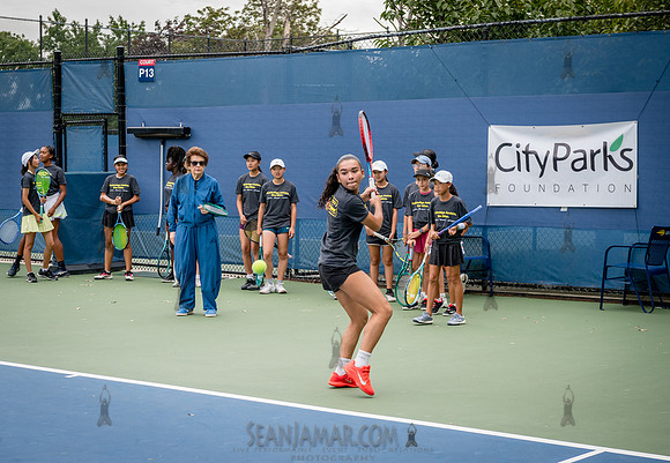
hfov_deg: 26.6
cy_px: 269
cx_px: 268
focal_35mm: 75
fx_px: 1413
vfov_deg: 18.6
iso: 400
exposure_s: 1/400
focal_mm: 62
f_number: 4.5
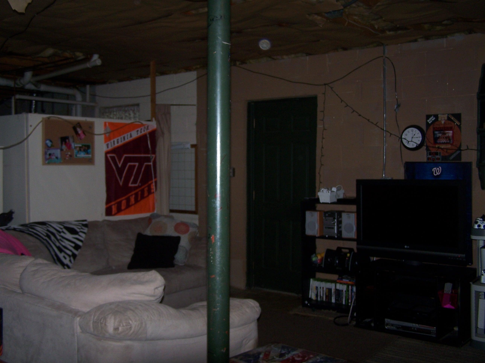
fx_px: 532
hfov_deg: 49.0
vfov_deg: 37.7
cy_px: 182
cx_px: 242
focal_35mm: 38
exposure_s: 1/60
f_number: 2.8
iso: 80
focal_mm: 6.3
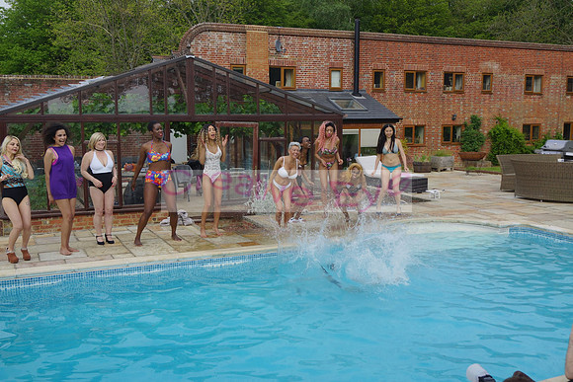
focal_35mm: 36
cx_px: 286
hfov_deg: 53.1
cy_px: 191
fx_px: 573
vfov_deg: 36.9
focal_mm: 24
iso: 125
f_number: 6.3
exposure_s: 1/500
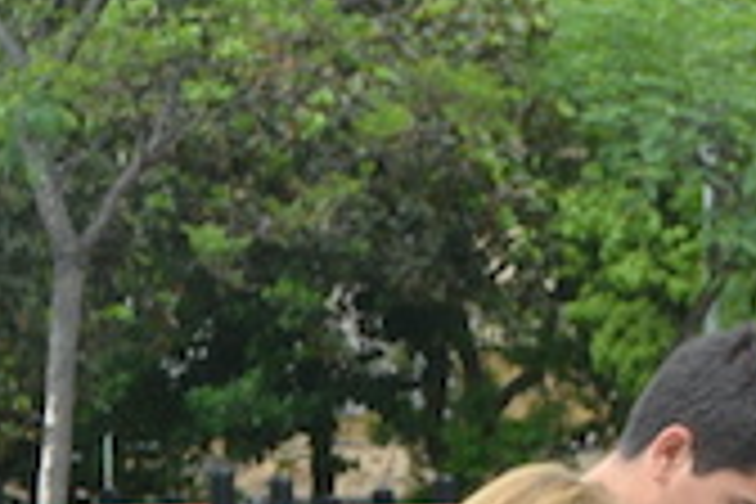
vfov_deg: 7.6
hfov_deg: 11.4
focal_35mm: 175
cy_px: 884
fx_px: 3675
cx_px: 1026
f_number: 6.3
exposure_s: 1/160
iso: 100
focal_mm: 28
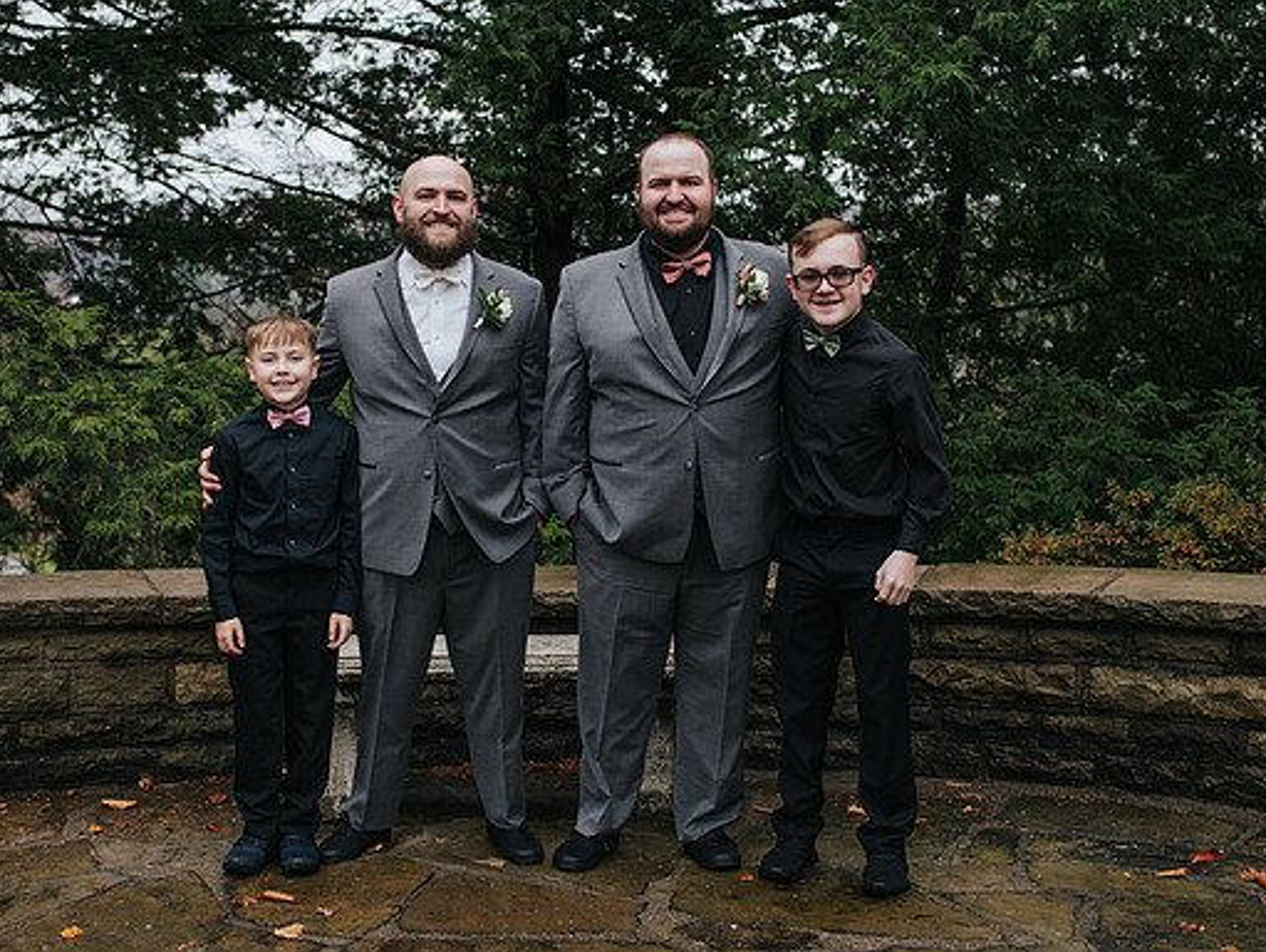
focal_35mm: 47
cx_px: 529
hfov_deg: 40.3
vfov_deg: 30.9
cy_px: 465
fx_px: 1720
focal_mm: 35
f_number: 3.2
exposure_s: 1/400
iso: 800
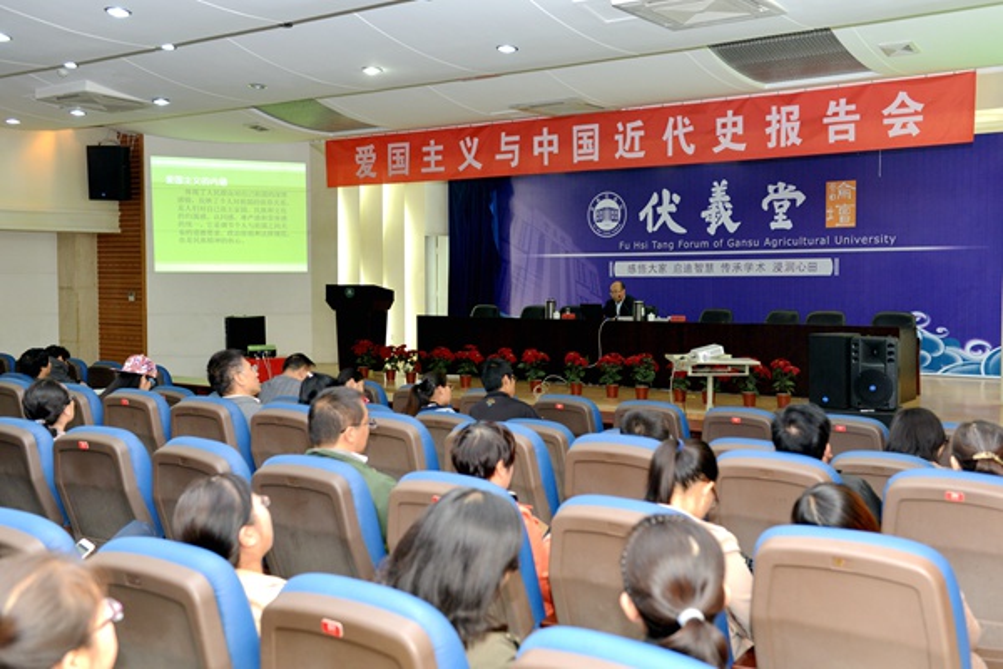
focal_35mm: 38
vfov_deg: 35.1
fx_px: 1059
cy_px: 334
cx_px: 502
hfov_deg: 50.7
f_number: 4
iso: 800
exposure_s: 1/60
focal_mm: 38
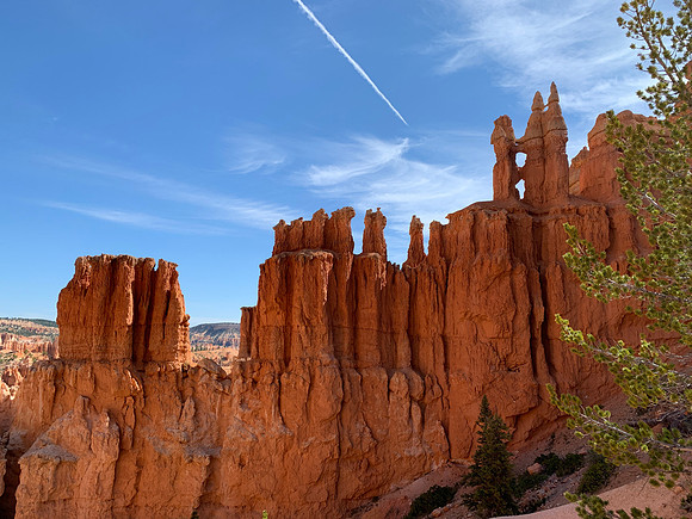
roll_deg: -0.5
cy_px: 260
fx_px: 520
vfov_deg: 53.1
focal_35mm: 26
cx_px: 346
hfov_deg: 67.3
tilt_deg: +8.1
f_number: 1.8
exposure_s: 1/1880
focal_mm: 4.25
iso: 25
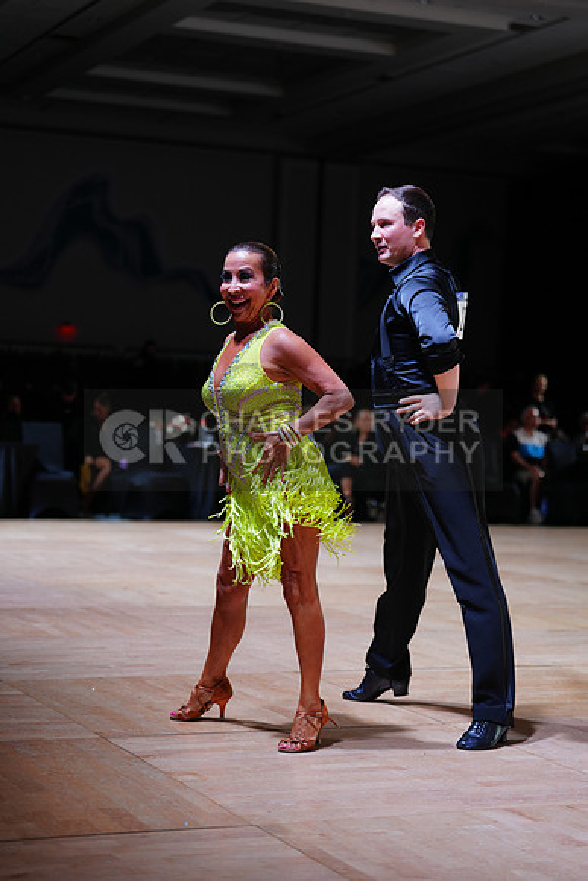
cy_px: 440
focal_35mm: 70
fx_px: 1714
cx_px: 294
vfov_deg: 28.8
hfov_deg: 19.5
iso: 500
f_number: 2.8
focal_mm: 70
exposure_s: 1/400
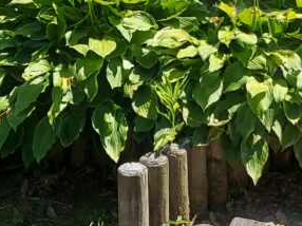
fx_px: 976
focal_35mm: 112
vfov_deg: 11.8
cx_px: 141
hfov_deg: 17.6
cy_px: -228
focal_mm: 4.6
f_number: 2
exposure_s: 1/1035
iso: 50
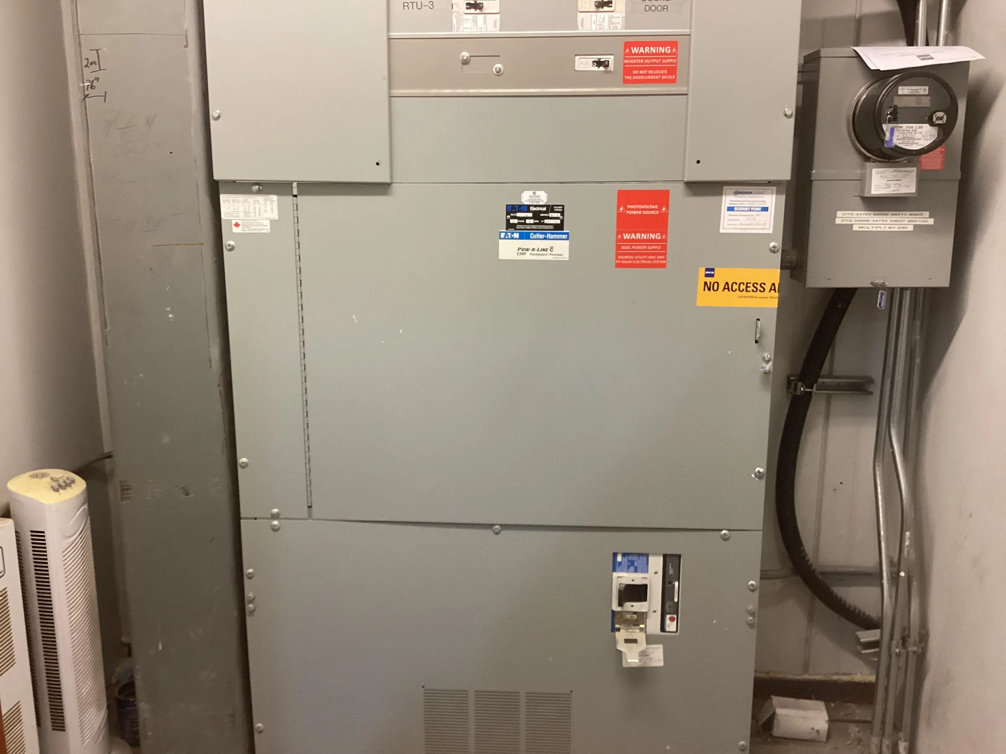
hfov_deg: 58.4
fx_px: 901
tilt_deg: -13.2
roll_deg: +0.6
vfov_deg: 45.4
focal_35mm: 31
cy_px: 377
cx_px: 503
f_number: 2.4
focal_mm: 3.3
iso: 250
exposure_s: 1/60
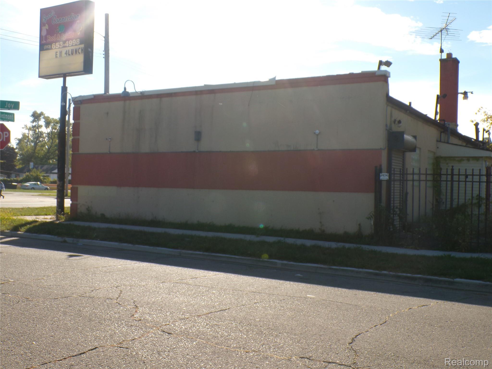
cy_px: 184
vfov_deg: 38.7
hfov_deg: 50.1
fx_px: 526
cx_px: 246
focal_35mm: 37
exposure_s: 1/400
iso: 100
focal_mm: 6.6
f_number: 4.9
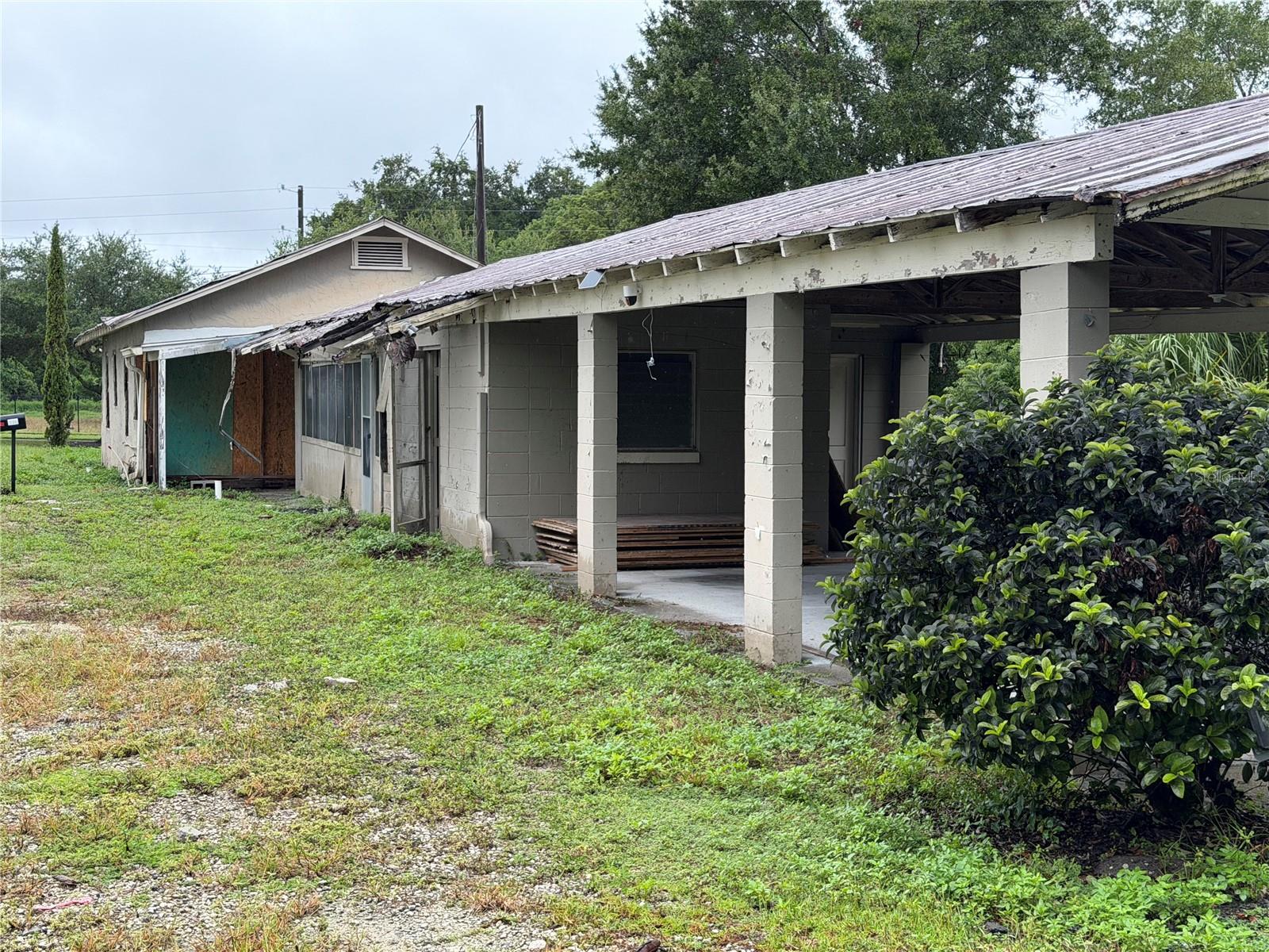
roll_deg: +0.3
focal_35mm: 48
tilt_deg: -2.8
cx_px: 634
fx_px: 1760
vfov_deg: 30.3
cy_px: 476
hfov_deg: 39.7
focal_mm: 6.76
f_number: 1.78
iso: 100
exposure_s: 1/754
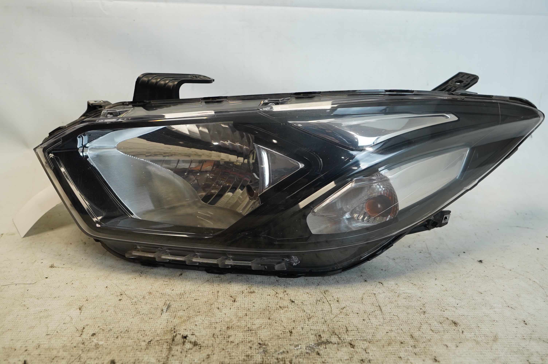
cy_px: 182
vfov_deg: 42.3
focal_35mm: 31
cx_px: 274
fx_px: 471
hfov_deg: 60.3
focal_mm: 21
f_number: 4
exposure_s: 1/160
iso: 400
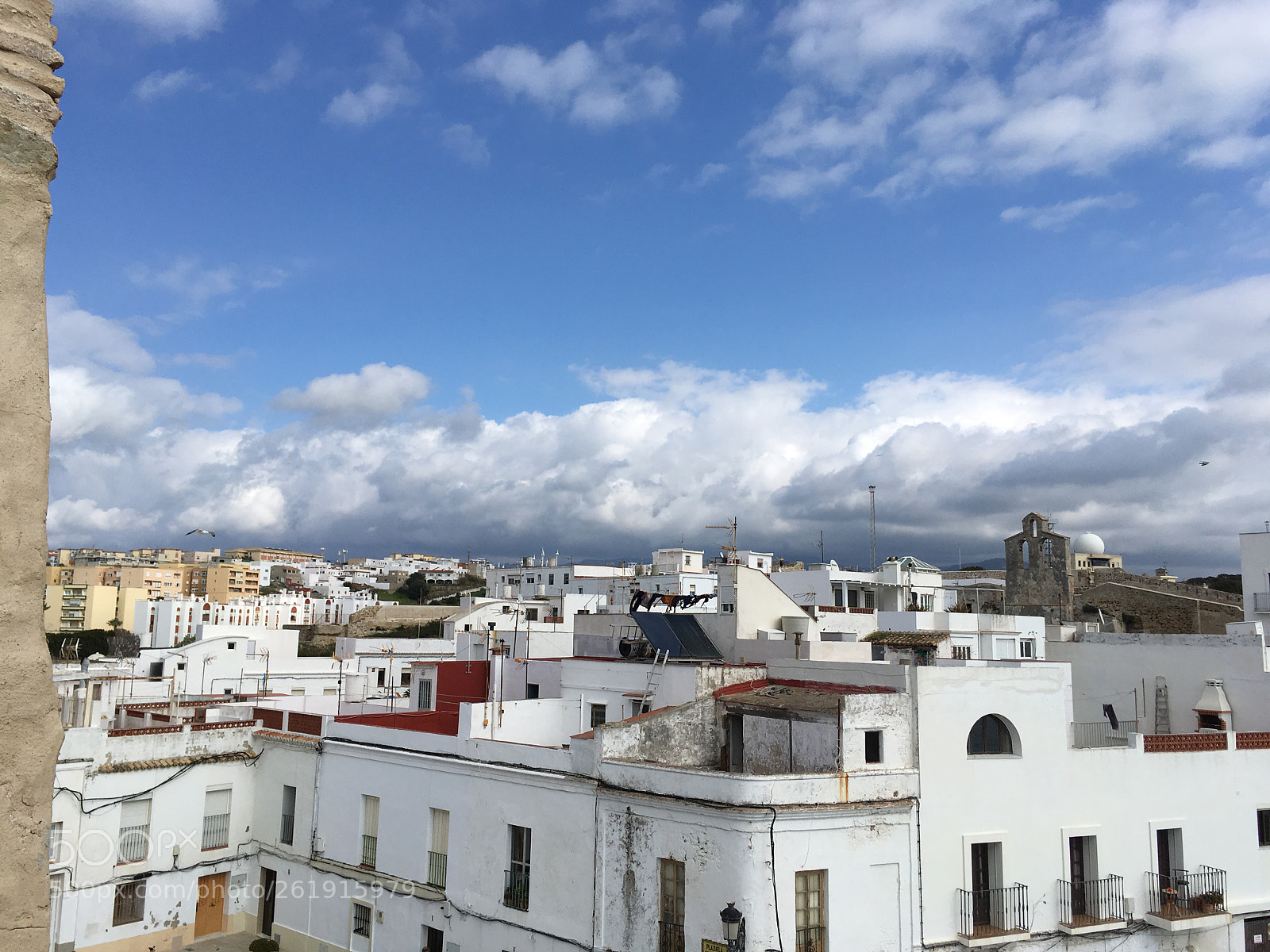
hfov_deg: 61.7
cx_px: 635
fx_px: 1064
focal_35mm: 29
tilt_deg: +6.5
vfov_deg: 48.2
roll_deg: -0.9
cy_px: 476
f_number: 2.2
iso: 25
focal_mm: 4.15
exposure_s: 1/3077
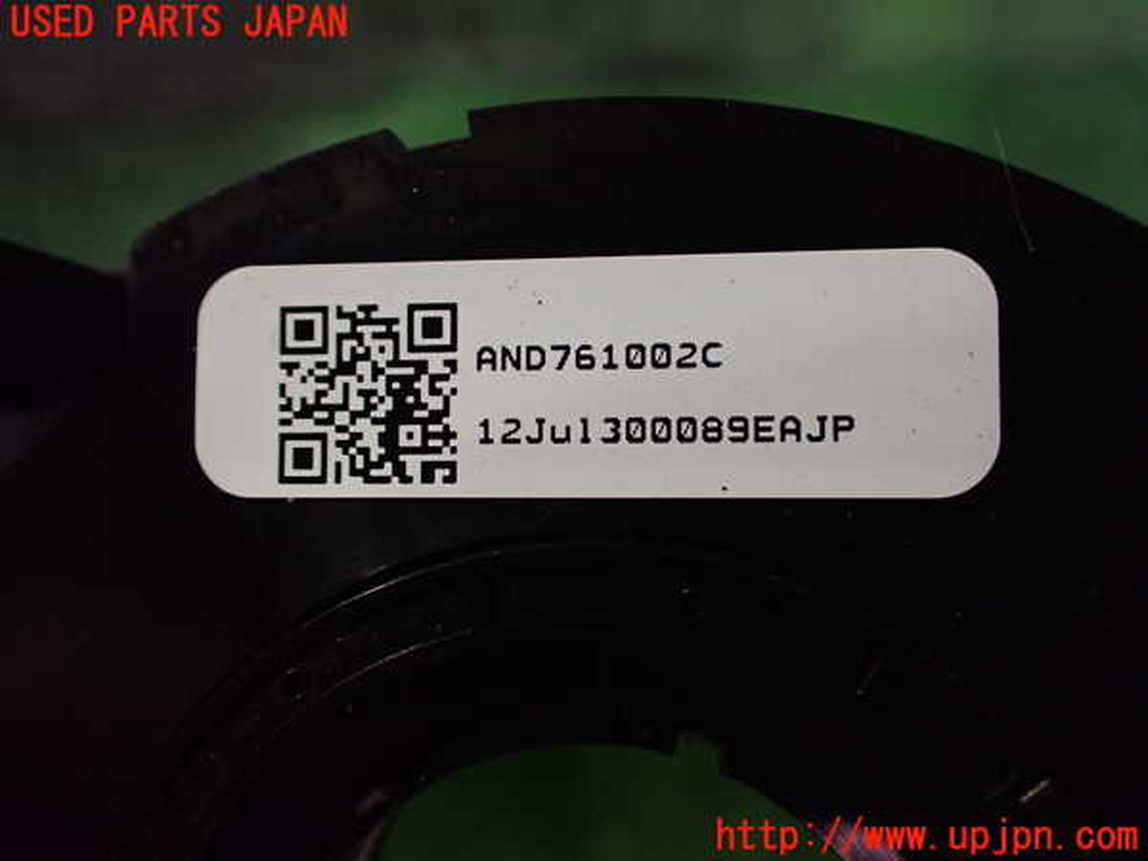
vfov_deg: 46.8
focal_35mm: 30
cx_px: 574
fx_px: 995
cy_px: 430
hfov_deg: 60.0
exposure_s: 1/50
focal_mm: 5.4
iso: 800
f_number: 2.3
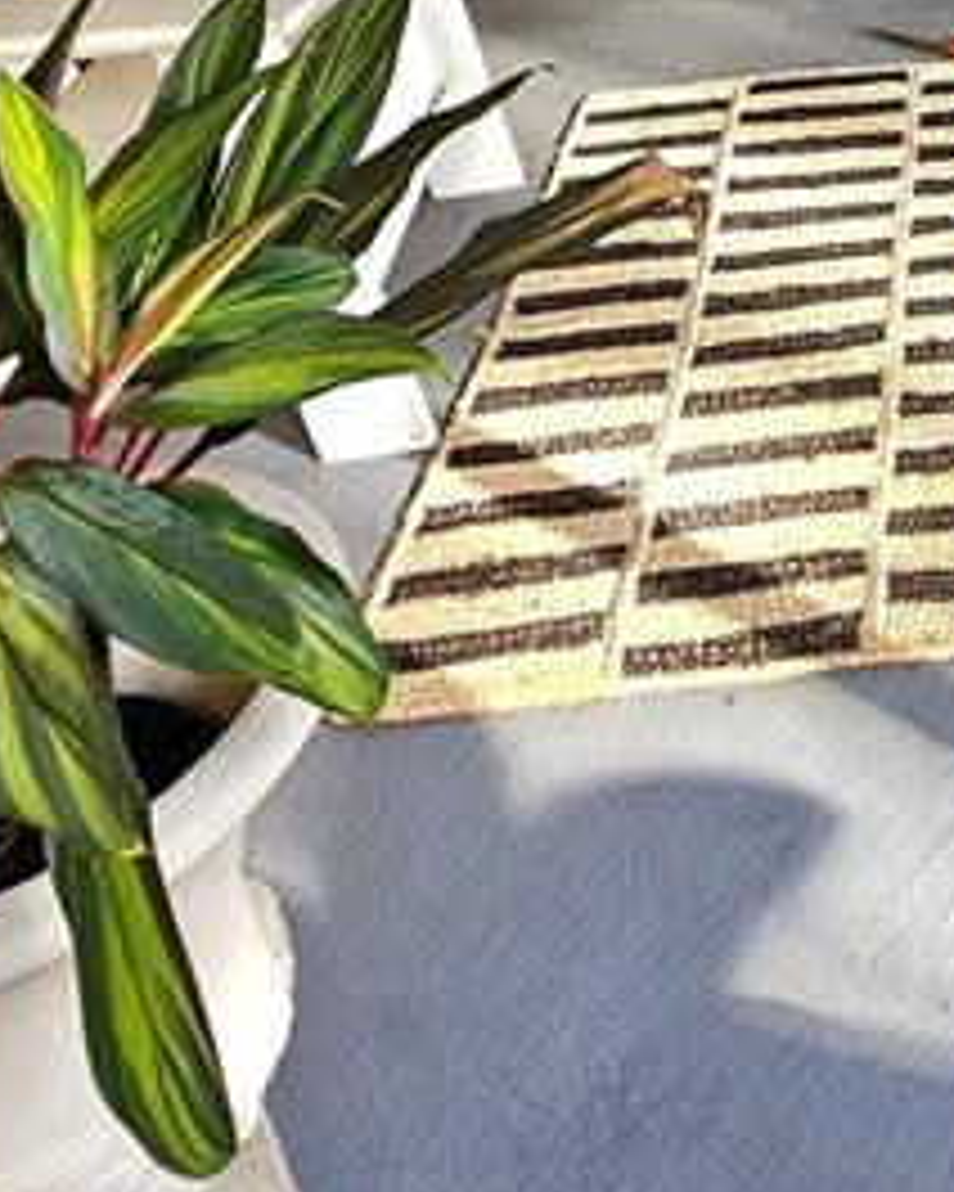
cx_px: 1238
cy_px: -409
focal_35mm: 49
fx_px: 1729
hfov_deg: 26.3
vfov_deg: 29.5
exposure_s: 1/60.2
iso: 100
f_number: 2.2
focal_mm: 2.2
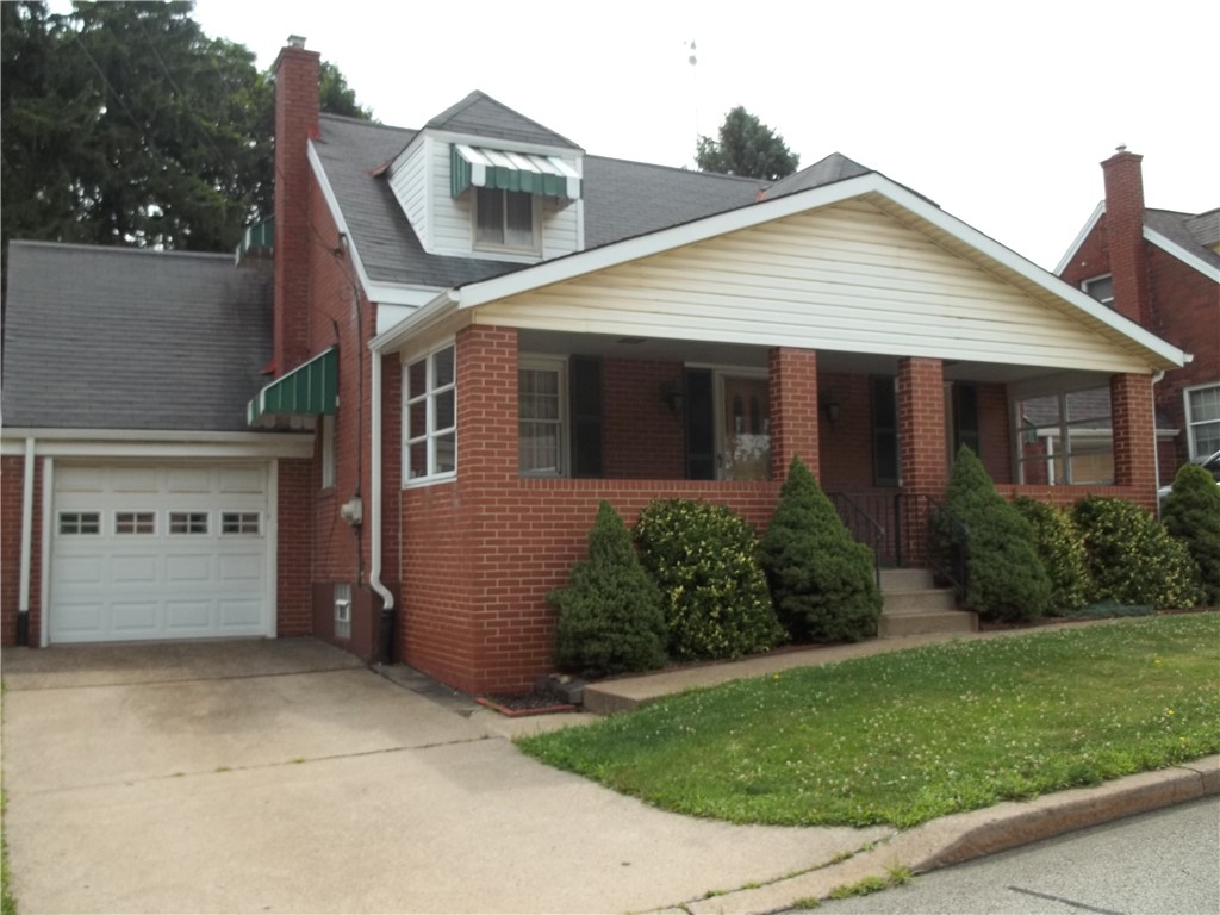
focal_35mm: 33
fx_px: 1163
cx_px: 610
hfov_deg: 55.4
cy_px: 458
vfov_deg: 42.9
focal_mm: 5.9
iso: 64
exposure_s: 1/500
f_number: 3.3
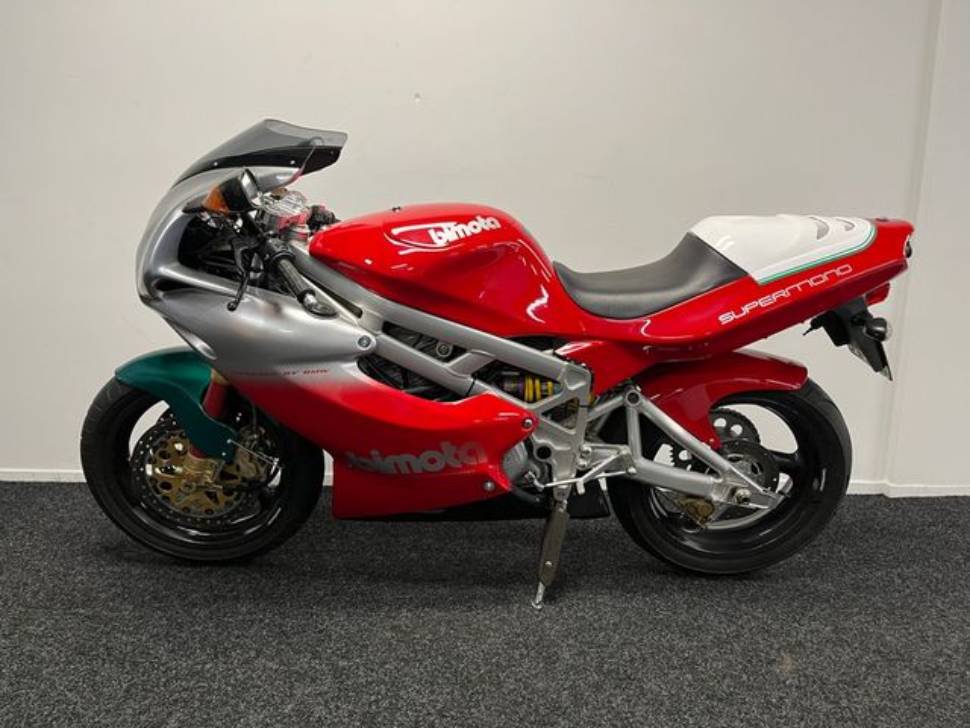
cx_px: 485
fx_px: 729
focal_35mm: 26
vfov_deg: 53.1
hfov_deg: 67.3
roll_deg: -0.6
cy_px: 364
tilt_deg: -11.3
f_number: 1.6
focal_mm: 5.1
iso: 100
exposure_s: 1/50
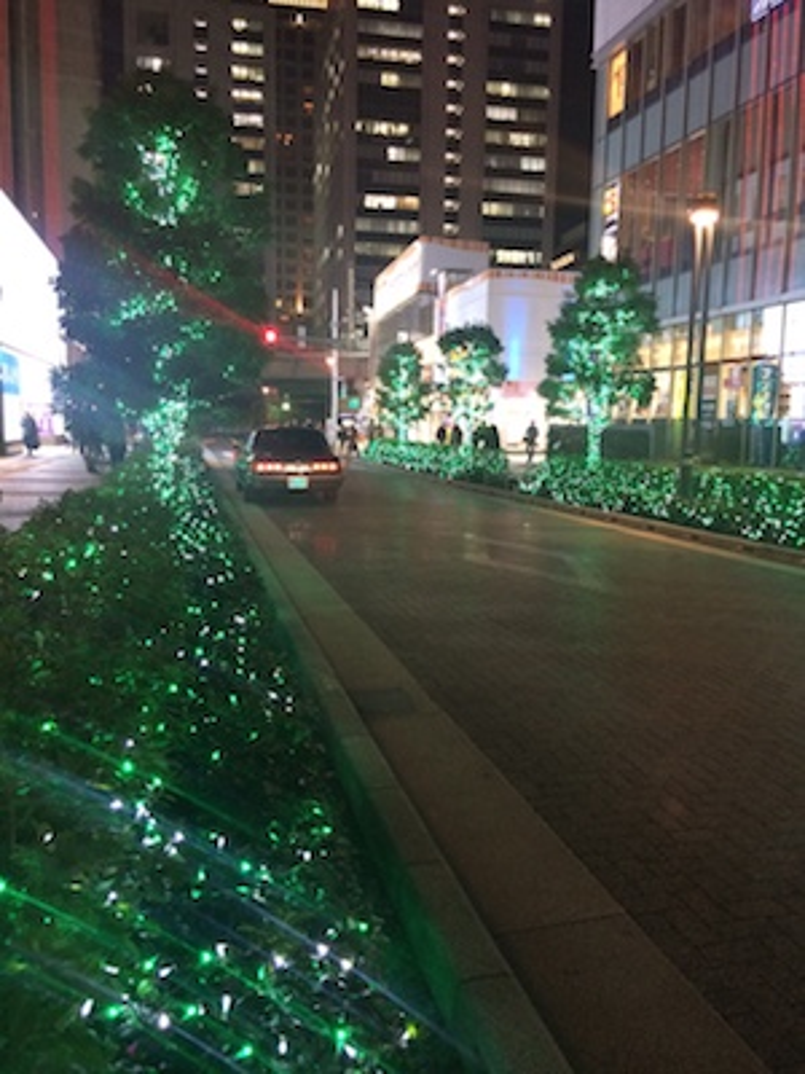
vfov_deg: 60.0
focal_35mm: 30
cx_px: 402
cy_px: 537
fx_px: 930
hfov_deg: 46.8
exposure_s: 1/30
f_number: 2.2
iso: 250
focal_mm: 4.12
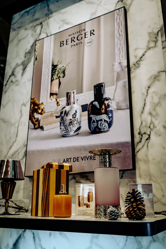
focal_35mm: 35
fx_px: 242
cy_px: 124
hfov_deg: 37.9
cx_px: 83
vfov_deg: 54.4
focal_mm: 23
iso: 200
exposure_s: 1/160
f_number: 2.8
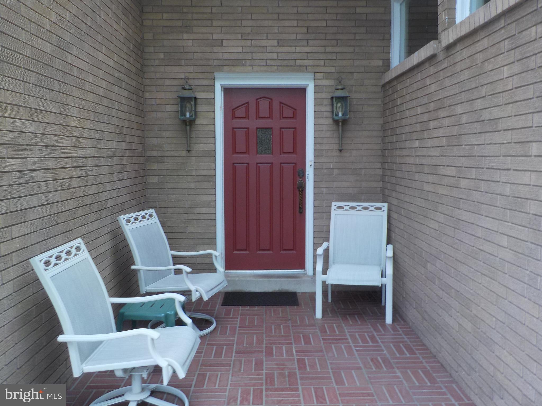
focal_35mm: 30
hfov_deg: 60.0
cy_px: 203
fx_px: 470
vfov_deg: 46.8
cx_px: 271
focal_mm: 4.1
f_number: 3.3
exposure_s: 1/80
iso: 125
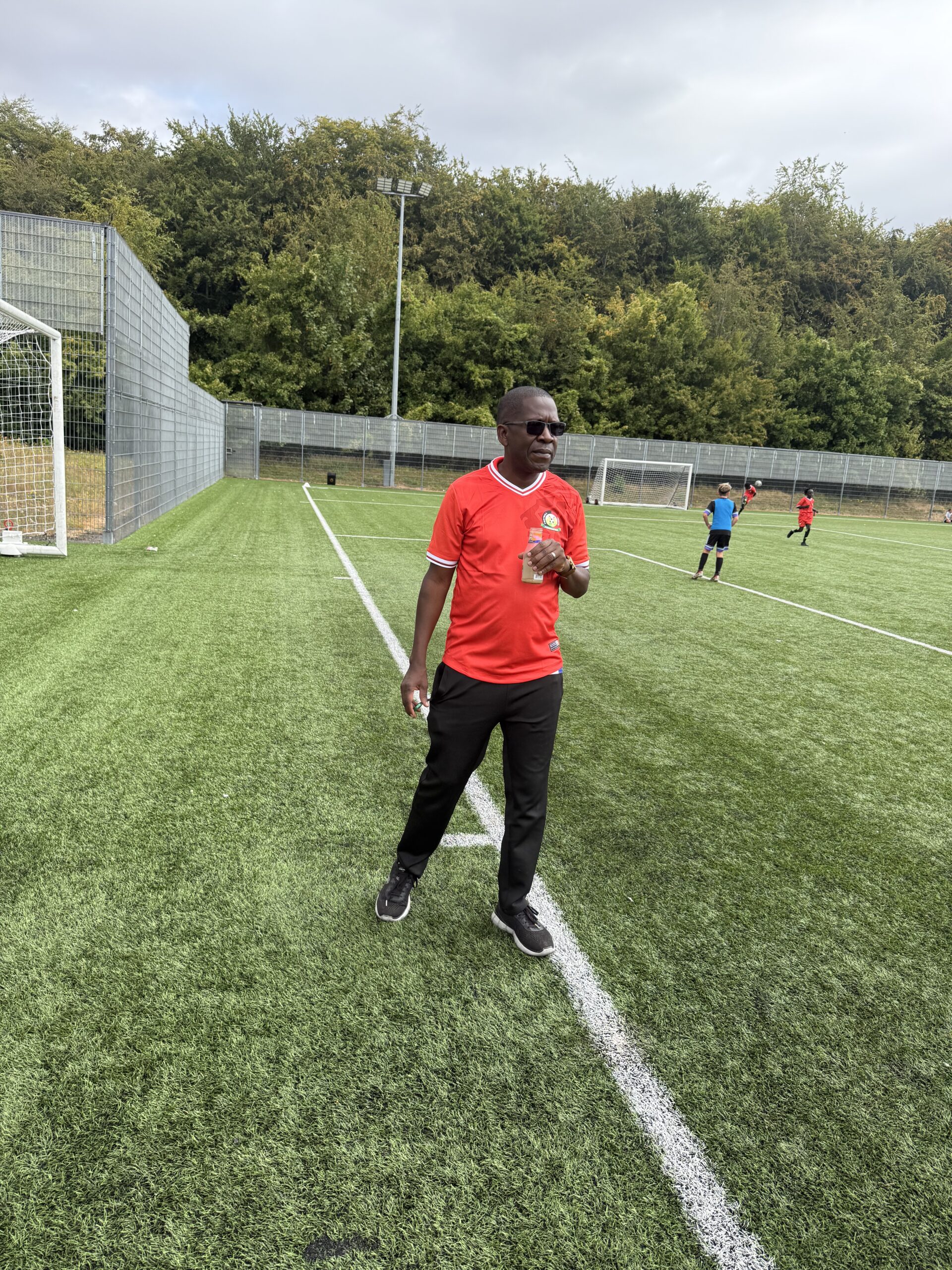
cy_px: 635
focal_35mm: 24
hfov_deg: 56.8
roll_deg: -5.2
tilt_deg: -12.0
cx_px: 476
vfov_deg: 71.6
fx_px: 880
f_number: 1.78
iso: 100
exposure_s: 1/1553
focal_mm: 6.76
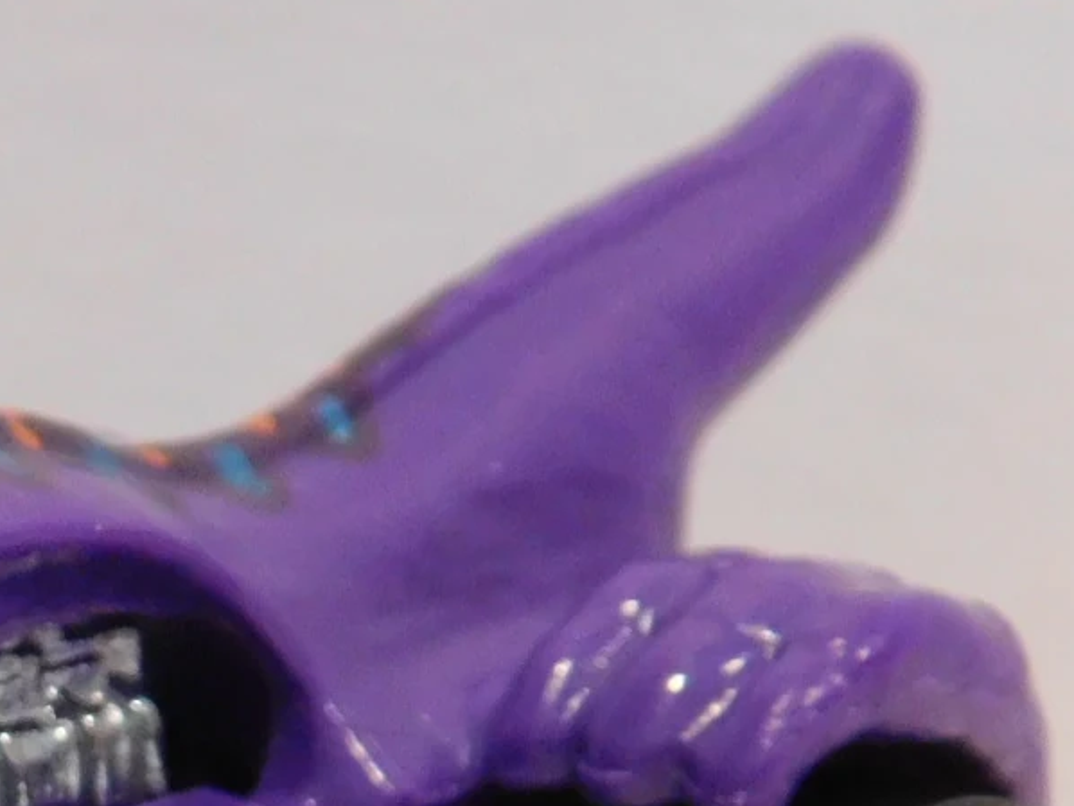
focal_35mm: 224
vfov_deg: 6.5
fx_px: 6953
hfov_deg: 8.7
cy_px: 1305
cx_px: -244
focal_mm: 10.4
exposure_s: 1/13
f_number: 4
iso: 400
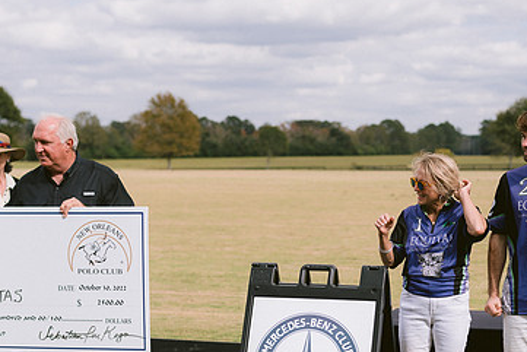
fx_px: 1274
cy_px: 231
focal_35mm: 87
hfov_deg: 23.4
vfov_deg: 15.7
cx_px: 275
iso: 200
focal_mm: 50
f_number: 2.8
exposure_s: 1/5000
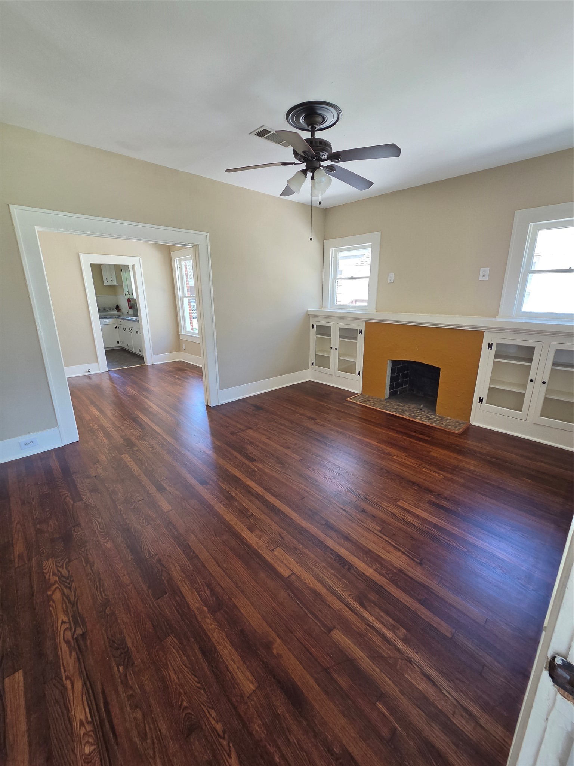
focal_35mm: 13
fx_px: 287
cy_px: 383
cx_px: 287
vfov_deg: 106.2
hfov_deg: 89.9
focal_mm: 2.2
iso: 125
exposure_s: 1/120
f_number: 2.2
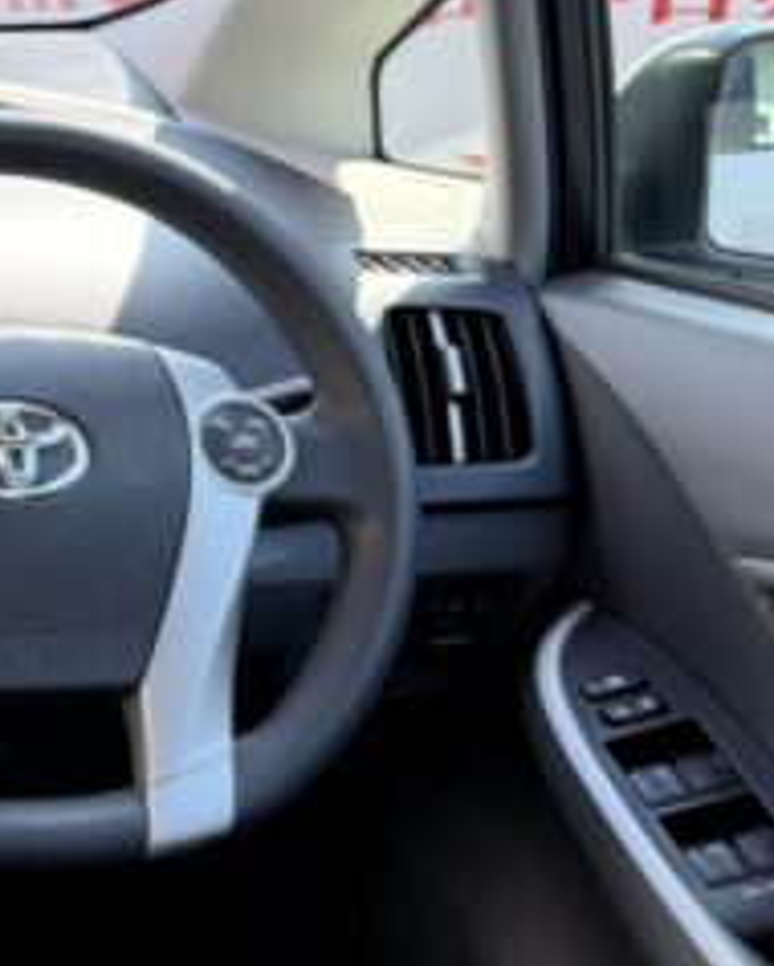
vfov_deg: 24.0
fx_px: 2259
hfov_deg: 15.4
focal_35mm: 79
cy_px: 302
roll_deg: +0.8
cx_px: -790
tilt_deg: -14.3
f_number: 1.78
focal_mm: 6.76
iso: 200
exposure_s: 1/217
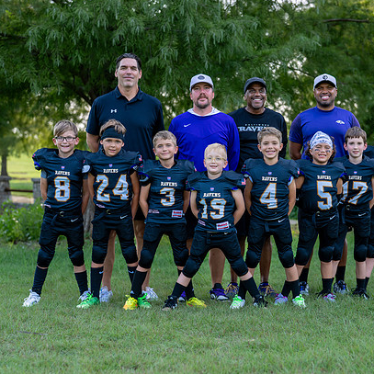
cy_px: 186
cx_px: 235
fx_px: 978
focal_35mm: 80
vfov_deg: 21.7
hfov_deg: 21.6
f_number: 2.2
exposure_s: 1/500
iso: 100
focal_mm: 50
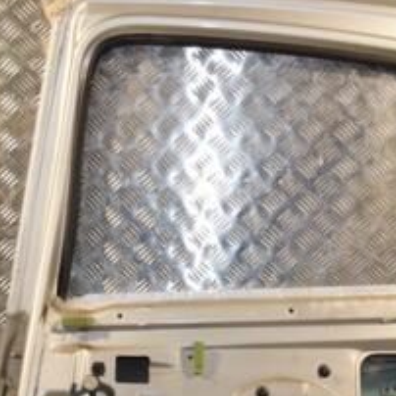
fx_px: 880
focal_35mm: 68
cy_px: 341
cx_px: 222
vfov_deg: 24.8
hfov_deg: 25.3
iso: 800
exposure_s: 1/200
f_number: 10
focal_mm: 18
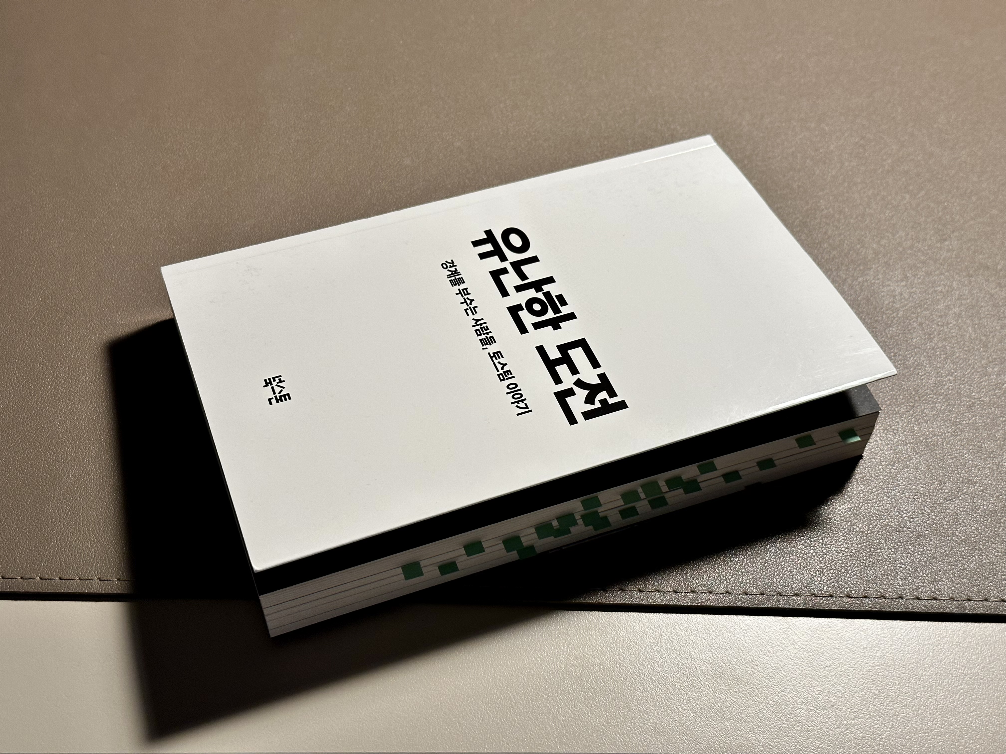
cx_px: 503
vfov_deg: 30.3
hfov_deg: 39.7
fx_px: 1395
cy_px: 377
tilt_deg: -55.0
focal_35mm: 48
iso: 80
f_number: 1.78
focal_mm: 6.86
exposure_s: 1/60
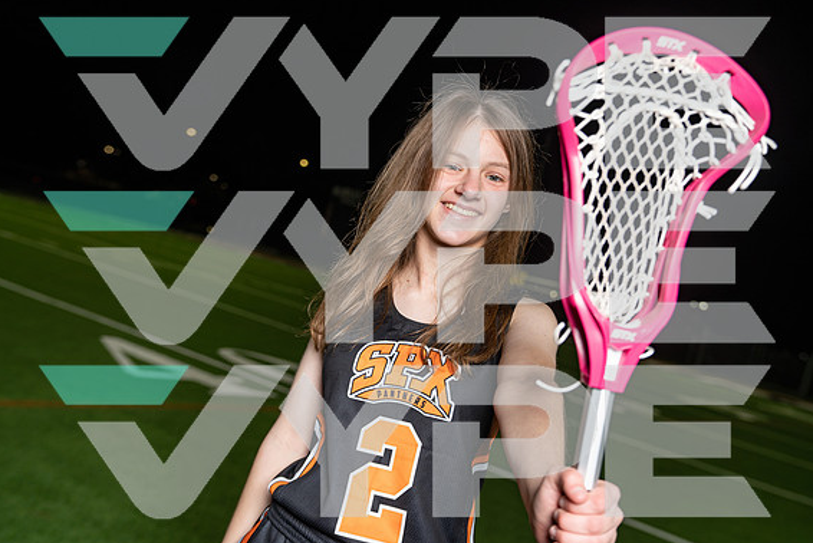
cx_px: 409
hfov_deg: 47.4
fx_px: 926
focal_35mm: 41
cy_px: 268
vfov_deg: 32.7
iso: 125
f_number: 4
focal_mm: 40
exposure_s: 1/250
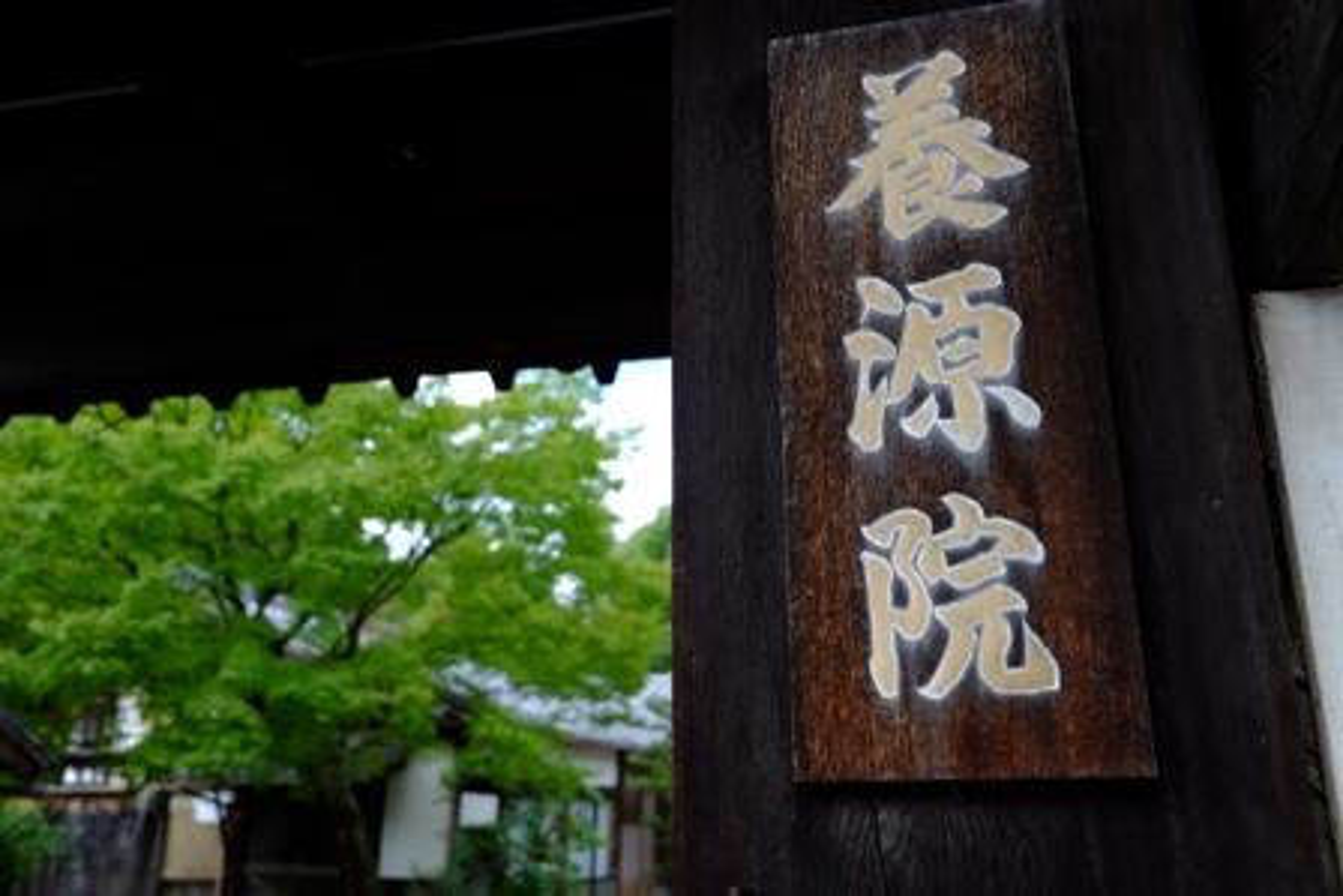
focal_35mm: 29
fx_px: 1082
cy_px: 448
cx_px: 672
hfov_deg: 63.6
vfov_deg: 45.0
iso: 200
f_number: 2.8
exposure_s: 1/420
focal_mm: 19.6
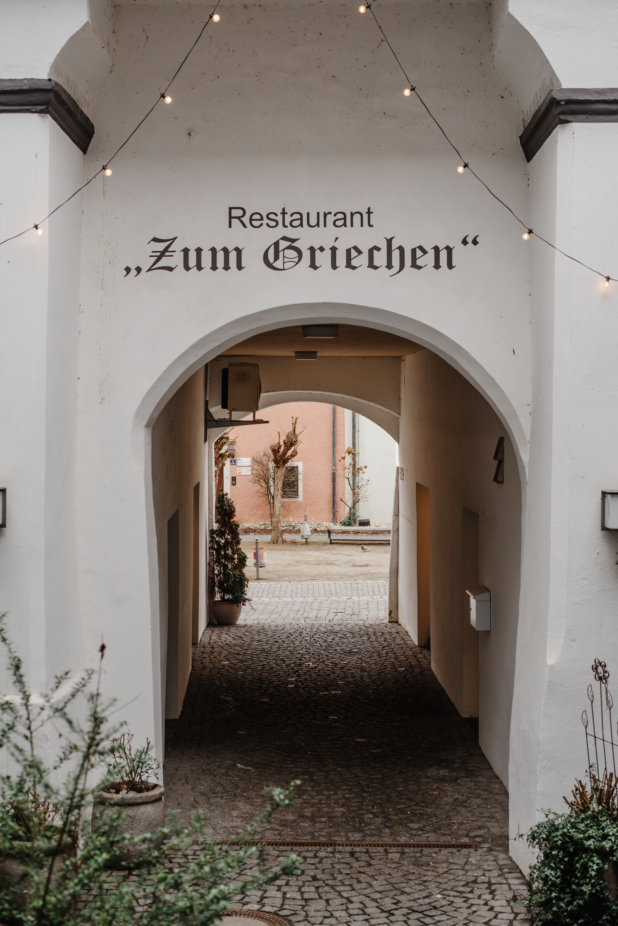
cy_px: 463
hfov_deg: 27.0
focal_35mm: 50
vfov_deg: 39.6
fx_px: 1286
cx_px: 309
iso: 320
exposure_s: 1/200
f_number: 3.5
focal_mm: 50
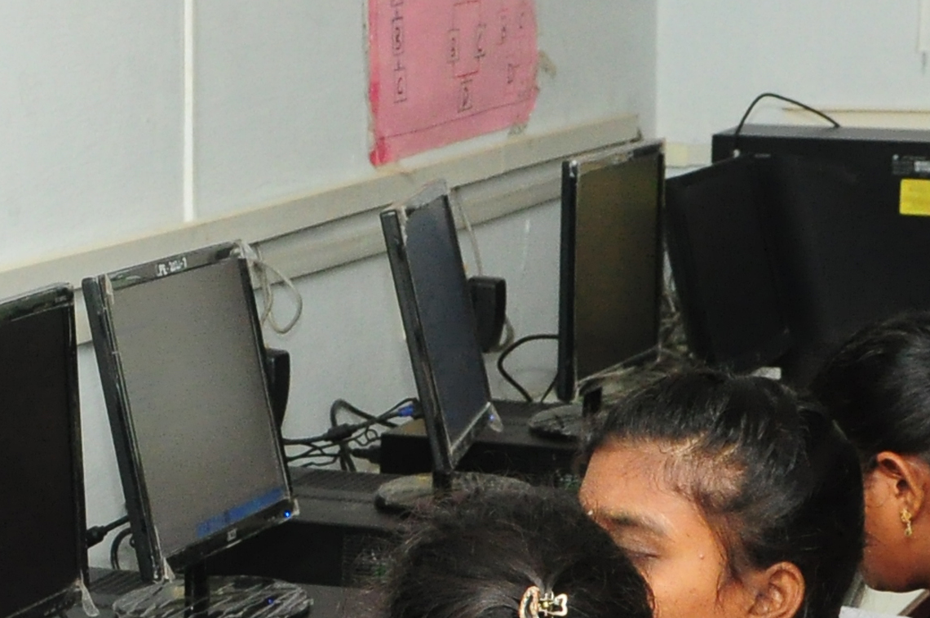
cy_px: 780
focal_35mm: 158
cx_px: 318
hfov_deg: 13.0
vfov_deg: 8.6
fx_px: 4076
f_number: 6.3
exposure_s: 1/125
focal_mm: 28
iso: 1000
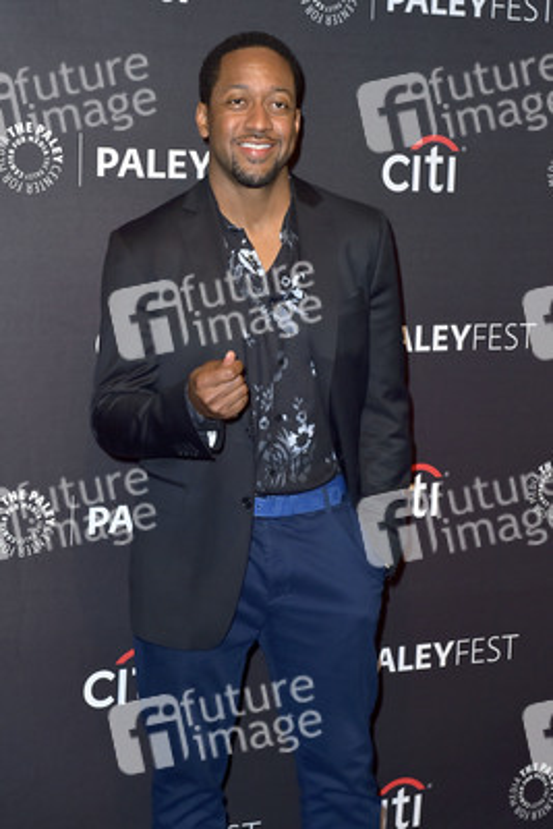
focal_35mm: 70
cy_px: 414
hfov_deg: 19.5
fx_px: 1611
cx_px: 276
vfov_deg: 28.8
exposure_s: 1/320
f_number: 6.3
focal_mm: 70
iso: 640
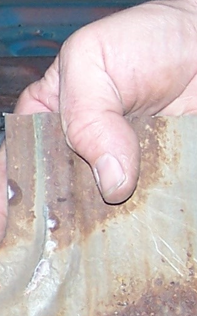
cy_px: 199
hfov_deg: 7.1
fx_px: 1548
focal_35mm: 180
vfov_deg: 11.6
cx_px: -173
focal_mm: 6.3
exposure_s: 1/60
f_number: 2.8
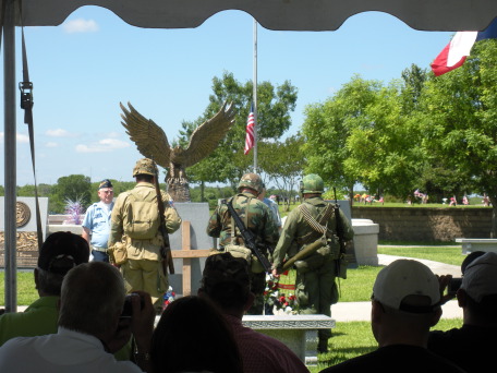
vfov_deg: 18.2
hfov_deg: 24.1
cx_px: 248
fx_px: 1163
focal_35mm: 81
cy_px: 186
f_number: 4.8
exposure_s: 1/358
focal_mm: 14.2
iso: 88
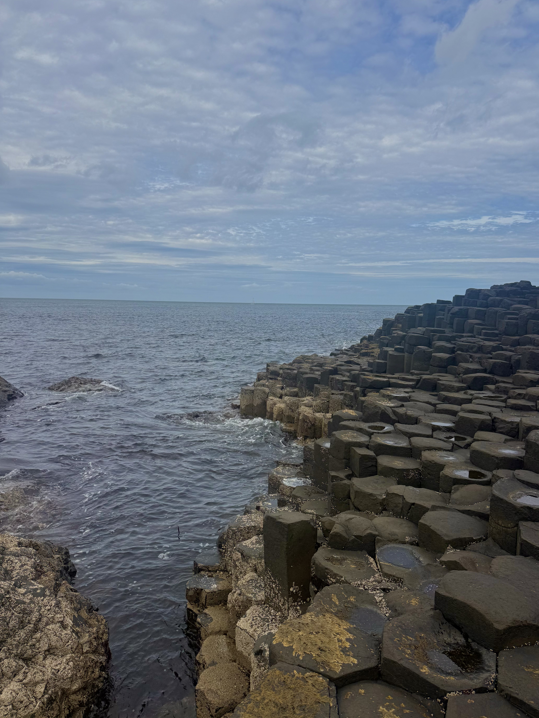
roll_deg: -1.5
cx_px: 280
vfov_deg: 69.4
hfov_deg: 54.9
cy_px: 354
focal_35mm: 25
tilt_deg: -4.1
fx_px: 519
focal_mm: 6.76
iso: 80
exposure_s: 1/6173
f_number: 1.78
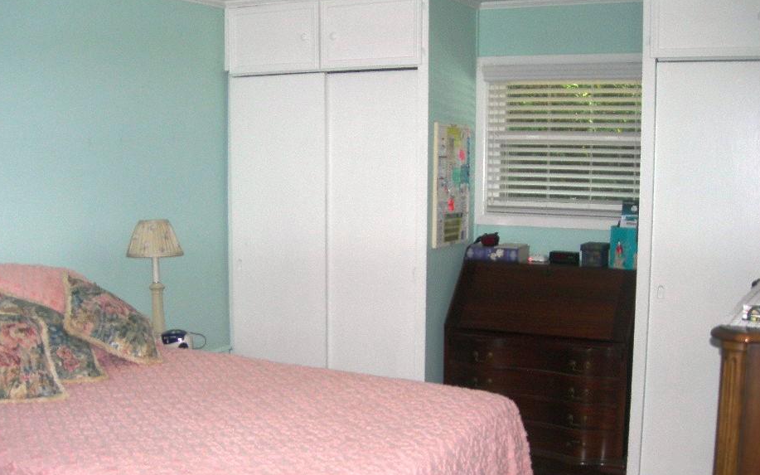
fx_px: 932
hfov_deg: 44.4
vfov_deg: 28.5
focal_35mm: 45
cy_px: 297
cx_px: 361
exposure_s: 1/60.1
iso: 88
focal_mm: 7.8
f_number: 2.8
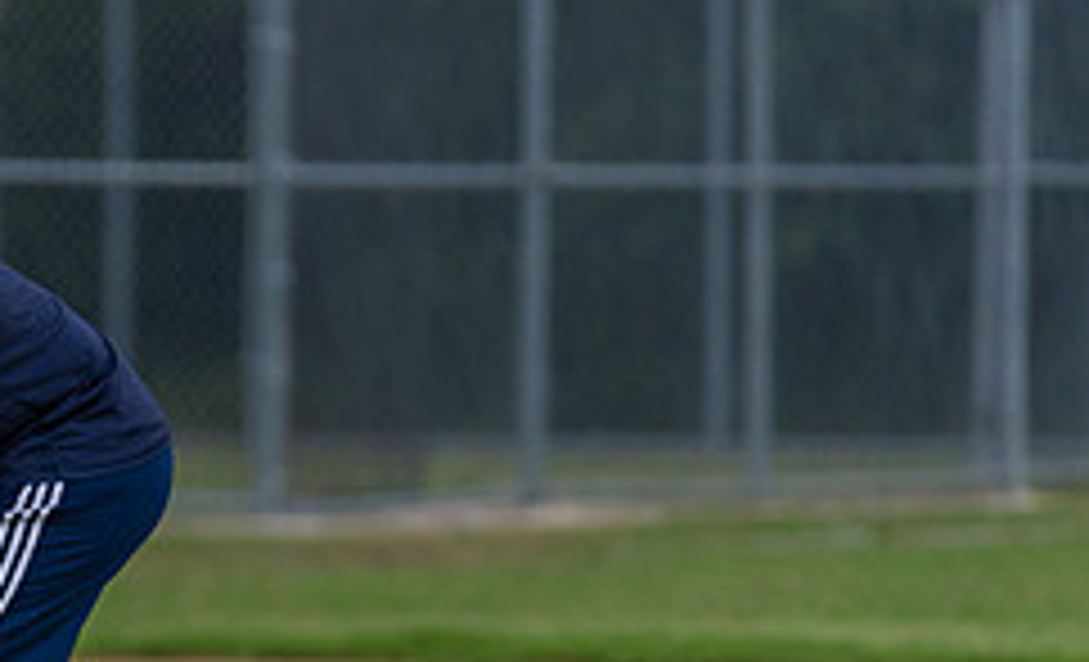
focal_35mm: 584
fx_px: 17197
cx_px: -162
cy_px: 582
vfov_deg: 2.2
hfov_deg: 3.6
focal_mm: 200
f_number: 2.8
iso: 1000
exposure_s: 1/1000
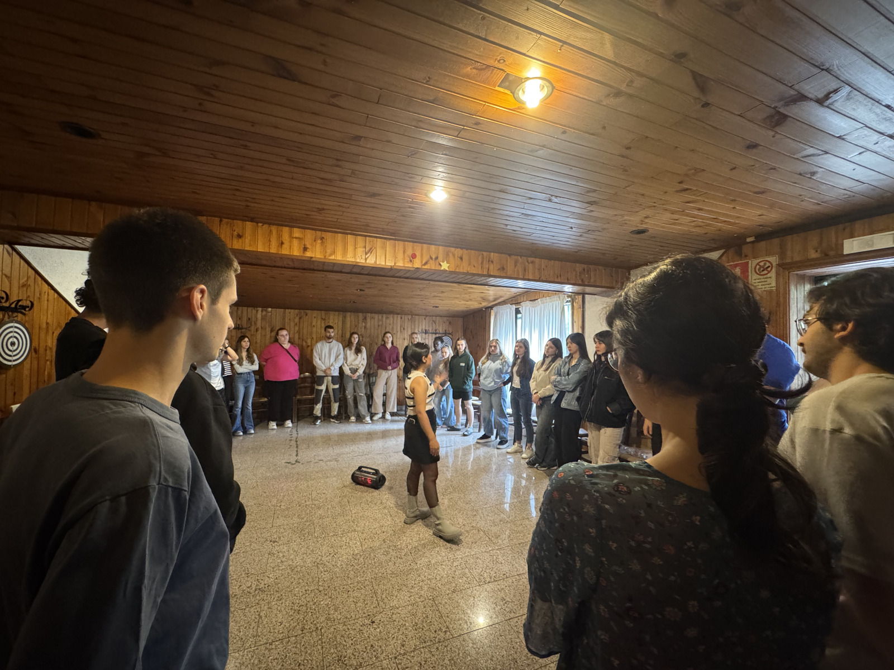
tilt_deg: +0.5
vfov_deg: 85.7
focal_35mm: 14
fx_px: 362
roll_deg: -0.3
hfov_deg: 102.1
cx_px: 447
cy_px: 335
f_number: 2.2
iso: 800
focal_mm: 2.22
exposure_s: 1/50
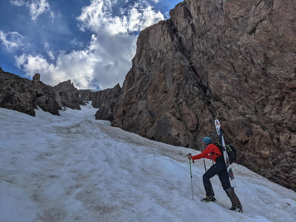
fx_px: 231
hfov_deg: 65.3
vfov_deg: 51.4
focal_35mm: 27
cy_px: 111
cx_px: 148
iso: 50
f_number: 1.73
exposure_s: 1/4695
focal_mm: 4.38
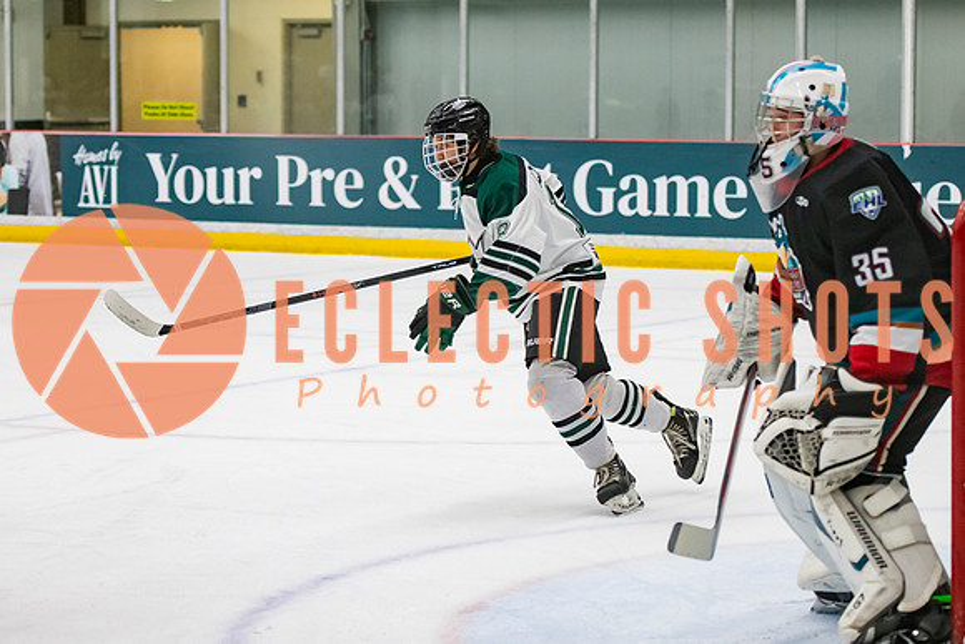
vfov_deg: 12.6
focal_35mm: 109
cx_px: 513
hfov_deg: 18.8
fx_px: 2914
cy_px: 348
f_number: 3.2
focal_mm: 70
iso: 2000
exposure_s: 1/640
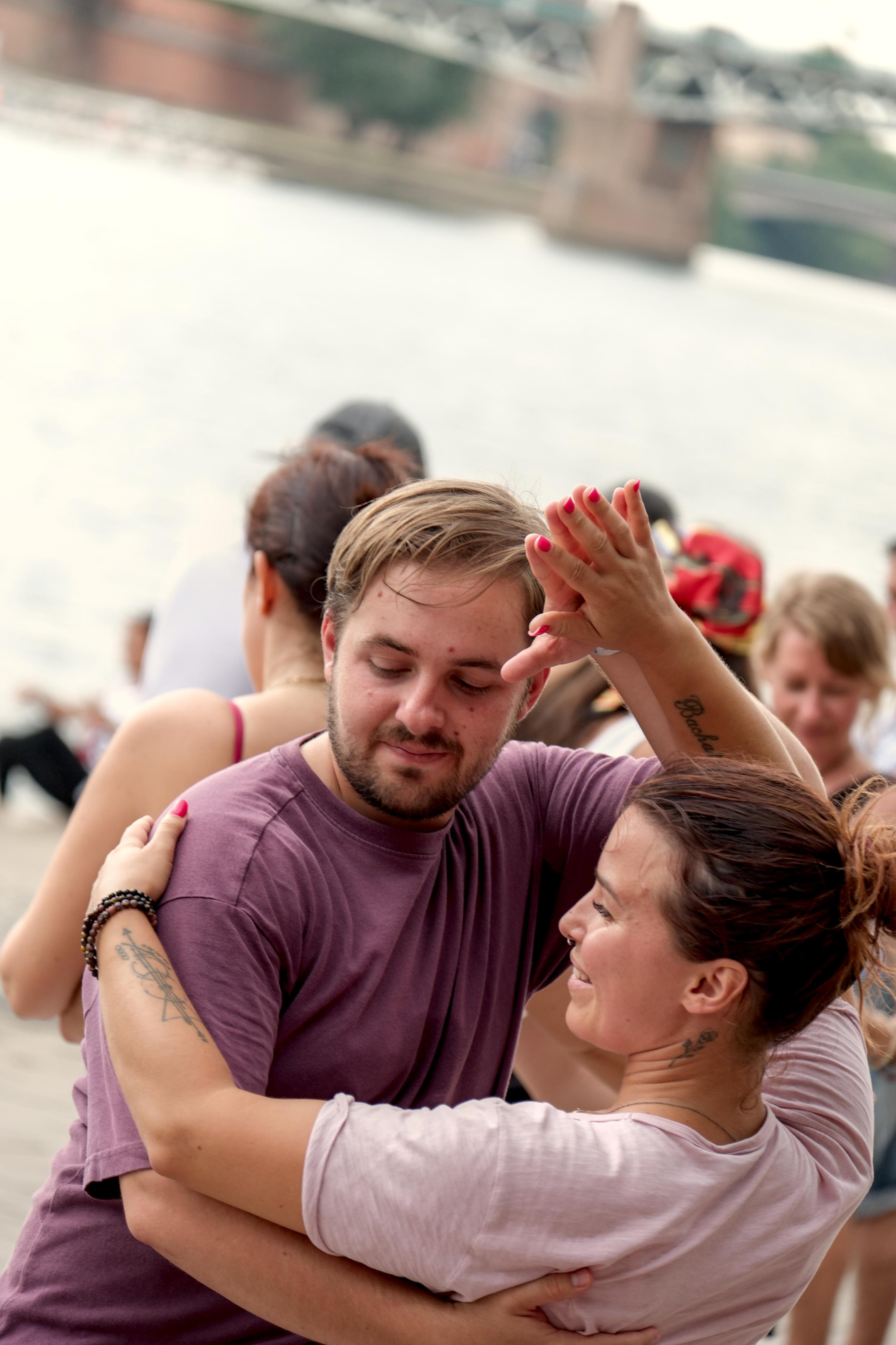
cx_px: 448
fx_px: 6495
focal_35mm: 174
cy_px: 672
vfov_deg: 11.8
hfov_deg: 7.9
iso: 320
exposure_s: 1/250
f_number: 4.2
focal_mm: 115.9
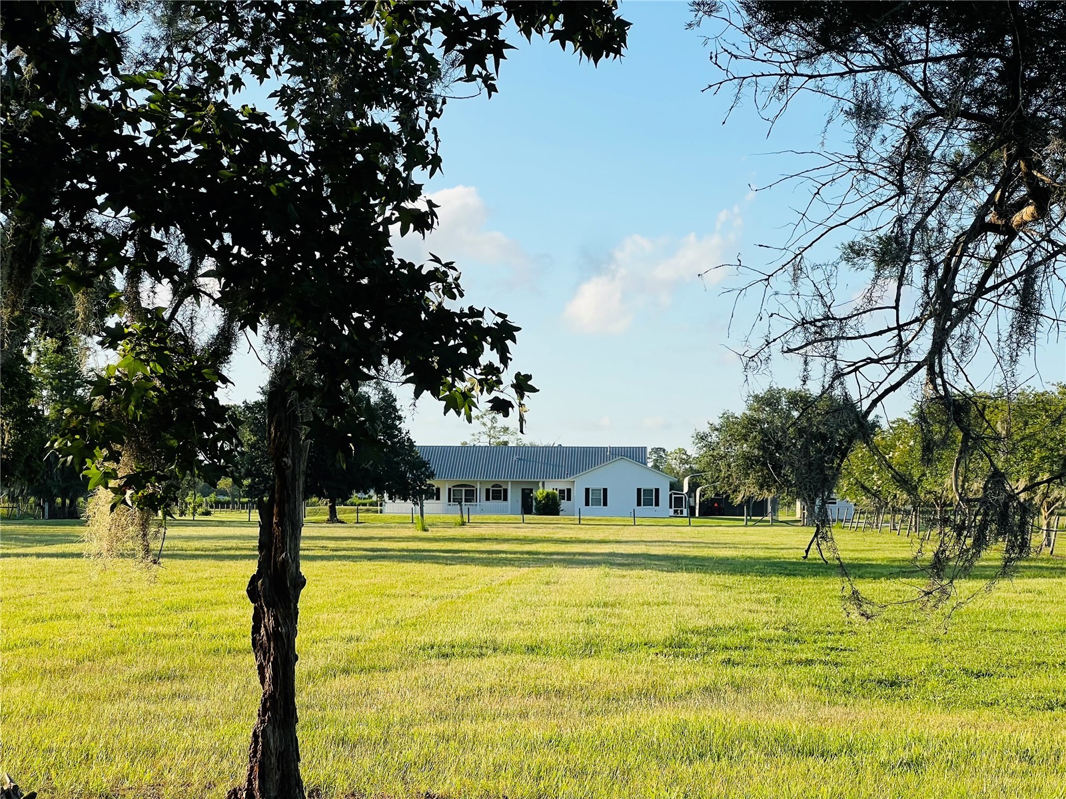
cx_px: 533
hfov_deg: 25.3
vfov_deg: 19.1
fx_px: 2371
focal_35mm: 77
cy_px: 400
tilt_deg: +2.4
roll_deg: -0.1
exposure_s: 1/401
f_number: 2.8
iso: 32
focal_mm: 9
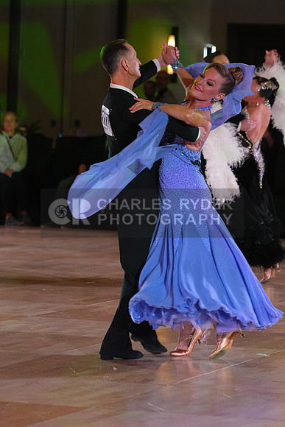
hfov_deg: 6.9
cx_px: 142
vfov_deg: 10.3
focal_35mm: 200
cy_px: 214
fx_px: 2373
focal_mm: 200
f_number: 5.6
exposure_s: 1/250
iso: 3200
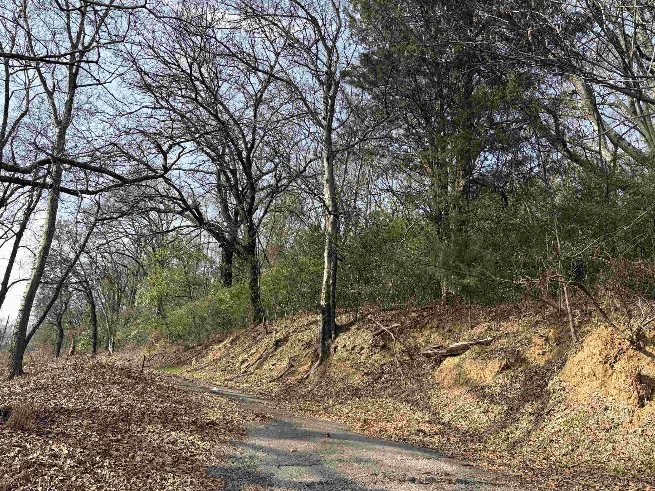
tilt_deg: +20.8
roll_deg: -4.6
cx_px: 355
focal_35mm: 29
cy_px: 219
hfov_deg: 61.6
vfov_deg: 48.2
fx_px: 549
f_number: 1.6
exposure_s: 1/1081
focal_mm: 5.96
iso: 50
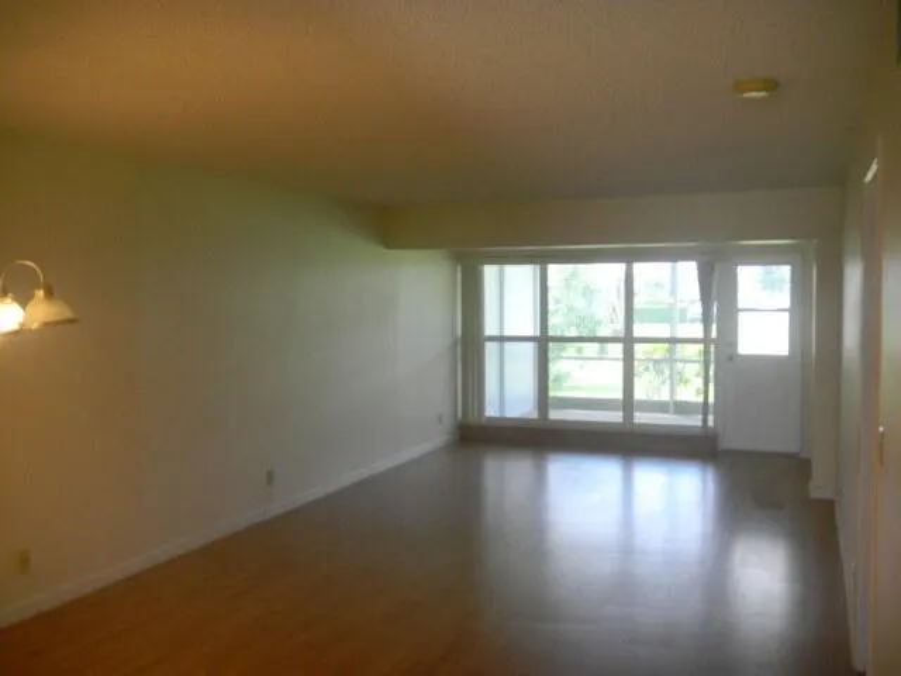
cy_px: 338
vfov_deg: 40.7
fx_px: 911
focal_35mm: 35
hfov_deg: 52.6
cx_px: 450
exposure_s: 1/30
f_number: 3.6
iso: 138
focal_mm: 6.3
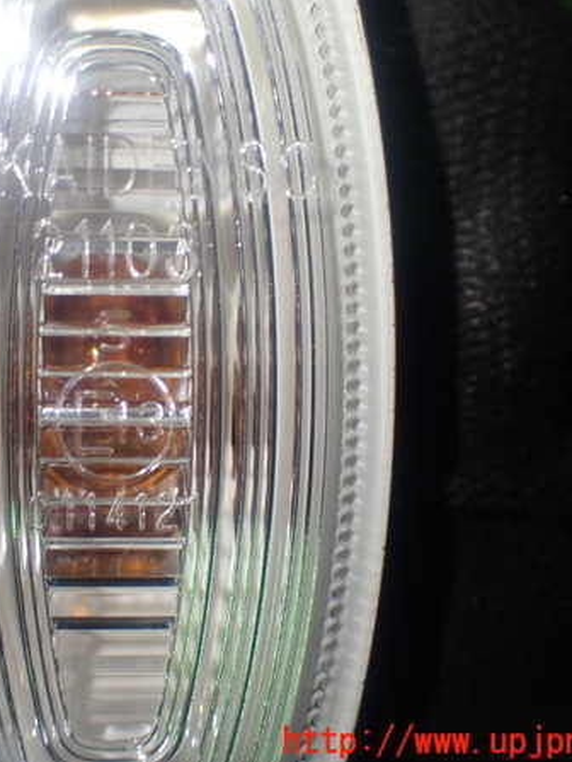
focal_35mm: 59
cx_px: 157
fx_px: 1298
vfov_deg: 32.7
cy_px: 380
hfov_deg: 24.6
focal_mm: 7.84
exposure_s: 1/60
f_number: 2.9
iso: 200
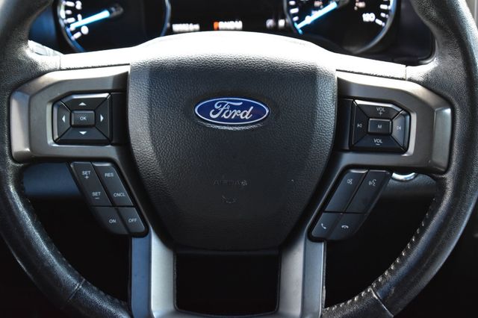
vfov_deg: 17.5
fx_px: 1035
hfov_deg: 26.0
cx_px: 239
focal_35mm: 78
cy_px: 159
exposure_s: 1/15
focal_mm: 52
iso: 1250
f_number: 6.3
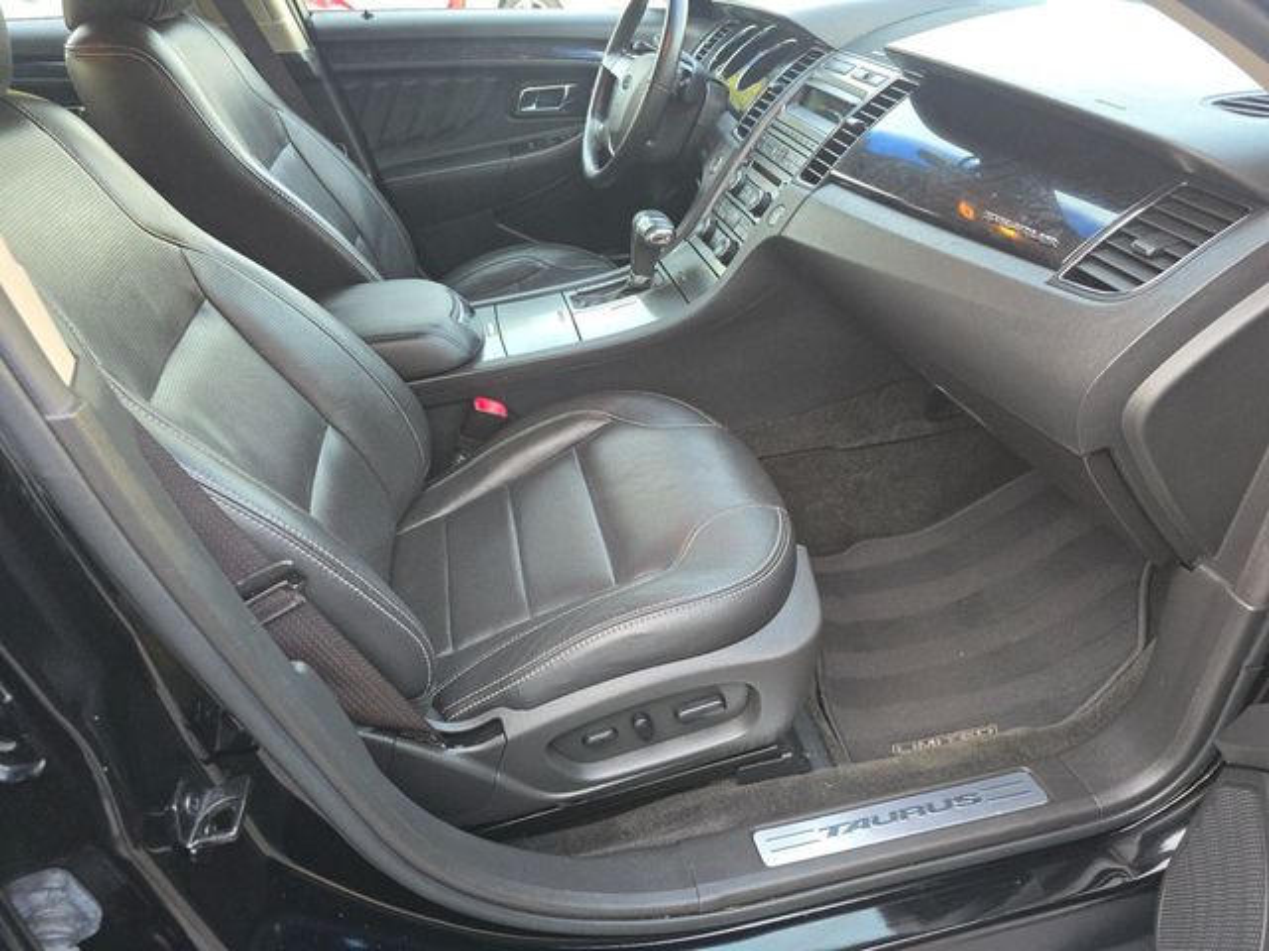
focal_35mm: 23
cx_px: 634
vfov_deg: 58.9
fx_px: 843
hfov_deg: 73.9
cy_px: 476
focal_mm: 6.3
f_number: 1.7
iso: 250
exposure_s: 1/120
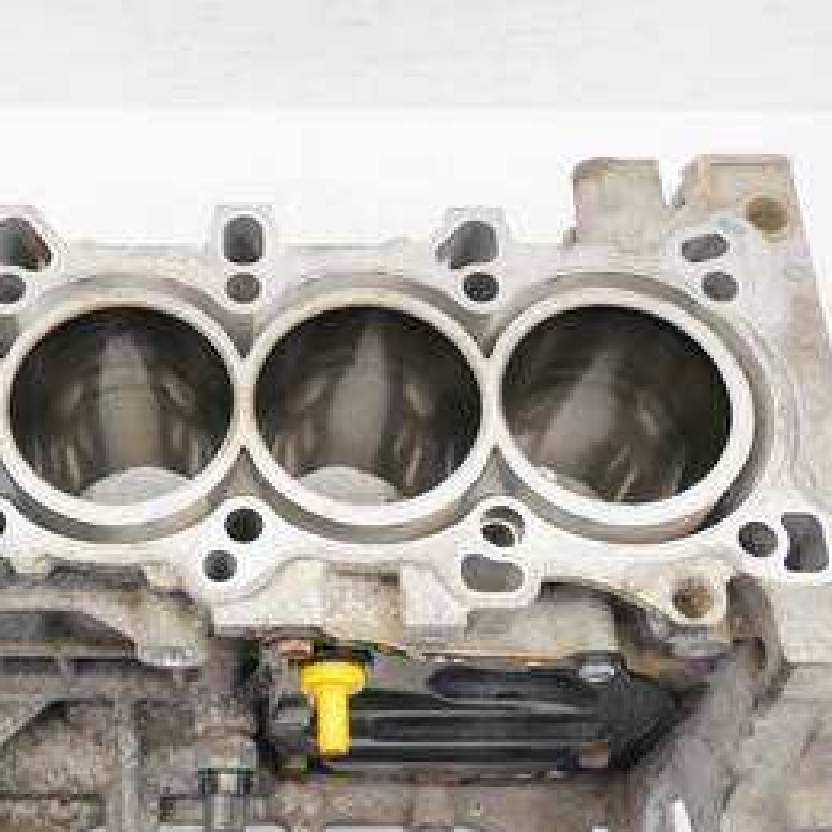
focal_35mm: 49
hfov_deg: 33.9
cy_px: 499
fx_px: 1332
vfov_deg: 34.6
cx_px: 198
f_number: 3.8
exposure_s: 1/60
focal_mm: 15
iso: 250
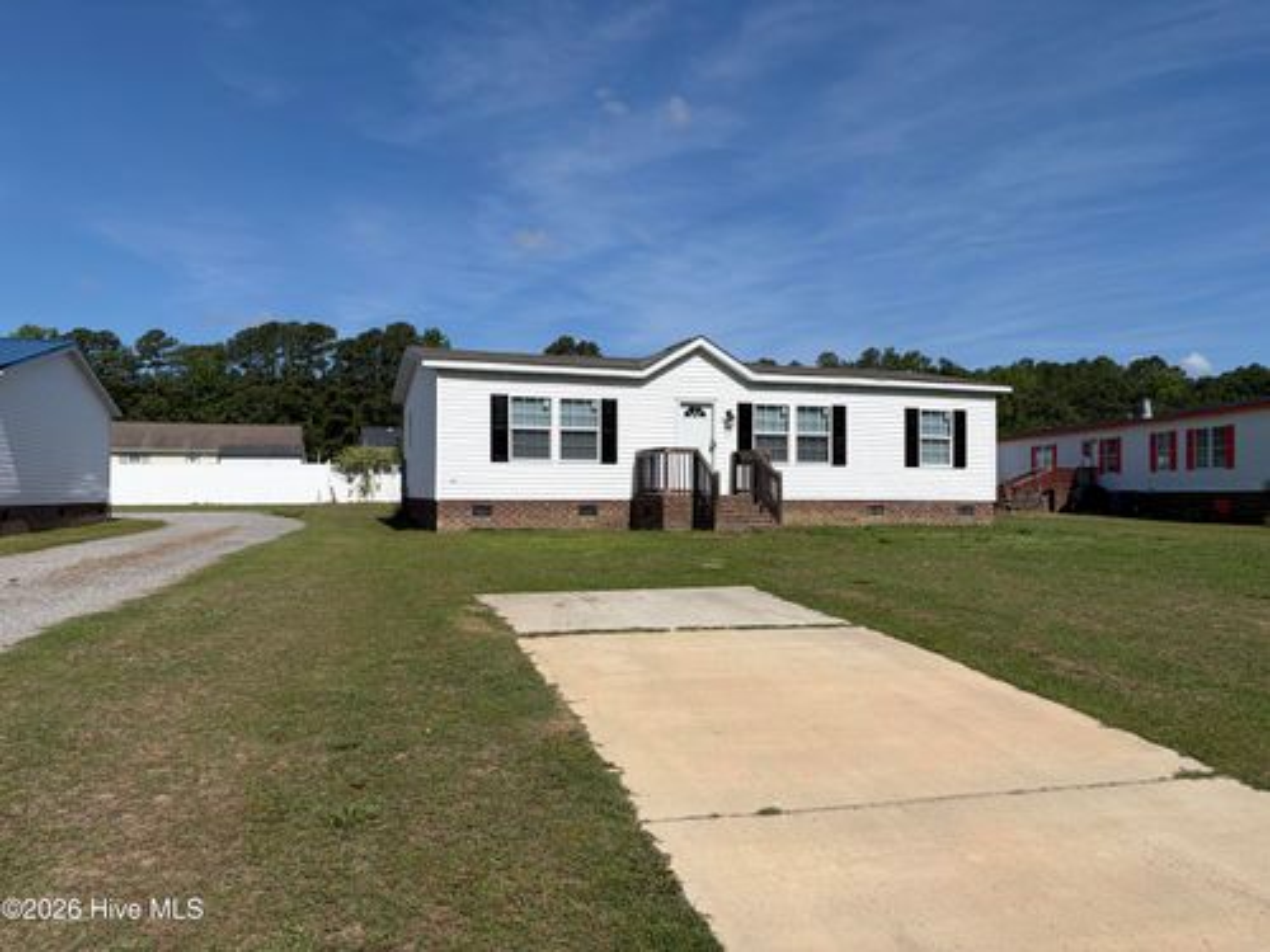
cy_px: 476
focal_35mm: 26
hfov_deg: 67.3
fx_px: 954
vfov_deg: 53.1
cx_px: 635
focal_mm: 5.96
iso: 50
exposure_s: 1/7813
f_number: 1.6
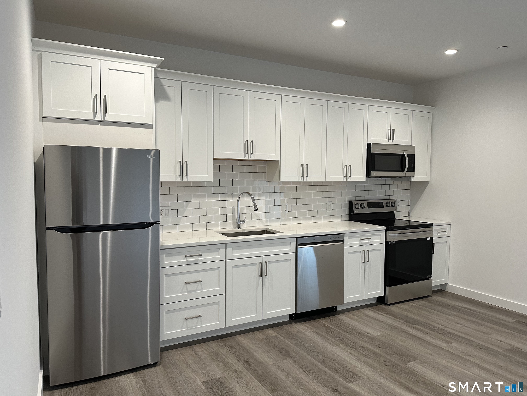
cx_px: 264
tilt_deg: -3.4
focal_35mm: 24
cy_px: 198
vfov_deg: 56.8
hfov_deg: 71.6
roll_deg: -1.1
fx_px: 365
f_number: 1.78
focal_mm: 6.86
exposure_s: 1/111
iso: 250
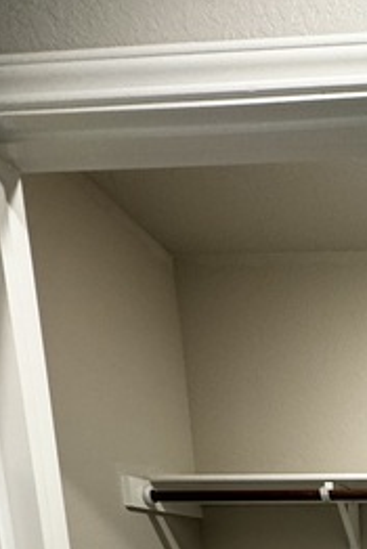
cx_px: 489
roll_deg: +1.1
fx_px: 565
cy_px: 680
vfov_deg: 37.2
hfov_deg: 28.7
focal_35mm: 37
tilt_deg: -10.5
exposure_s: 1/60
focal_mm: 2.22
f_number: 2.2
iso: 200
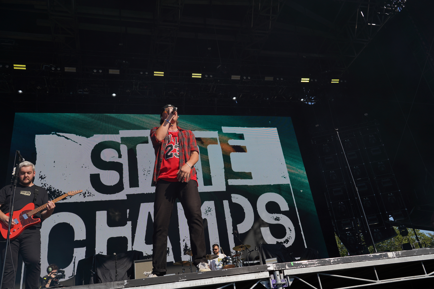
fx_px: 362
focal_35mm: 30
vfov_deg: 43.6
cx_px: 217
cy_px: 144
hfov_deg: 61.9
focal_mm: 30
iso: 100
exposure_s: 1/500
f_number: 8
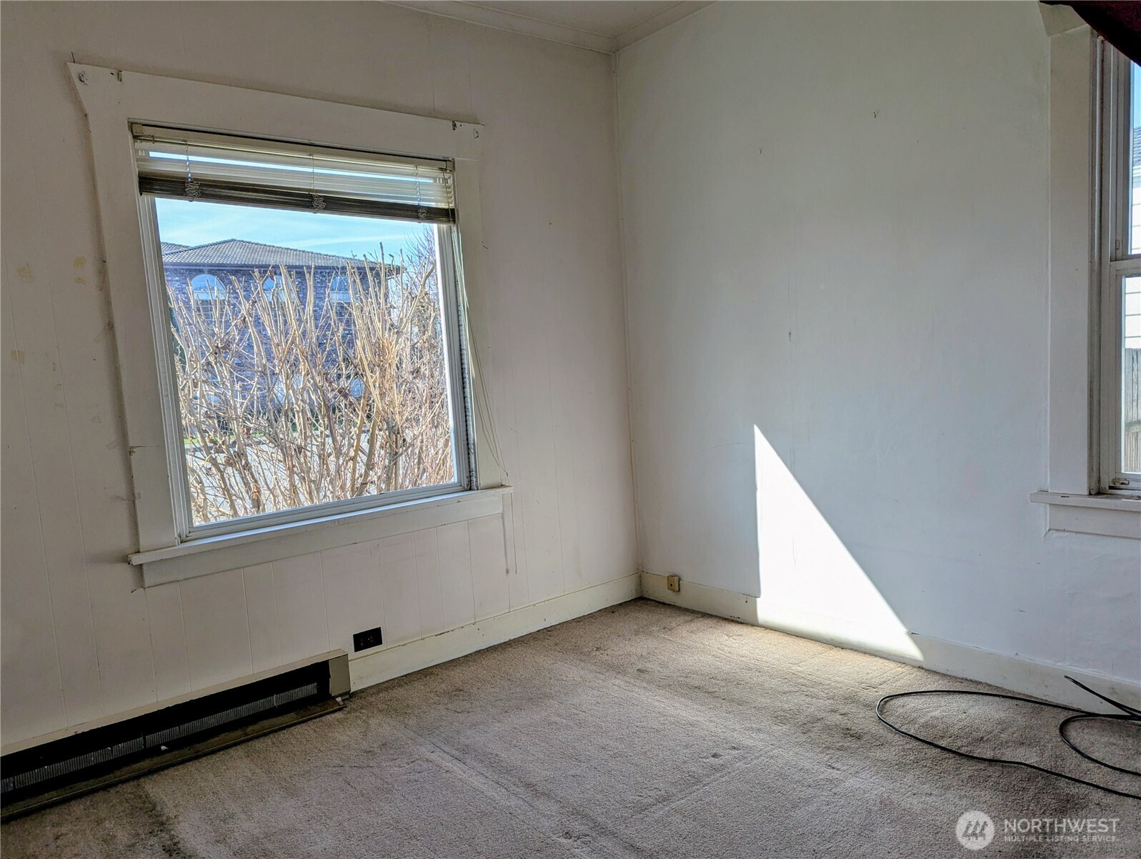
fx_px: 792
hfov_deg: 71.5
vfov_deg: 56.9
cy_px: 430
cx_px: 570
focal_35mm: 24
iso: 37
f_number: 1.85
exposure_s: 1/674
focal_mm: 6.81
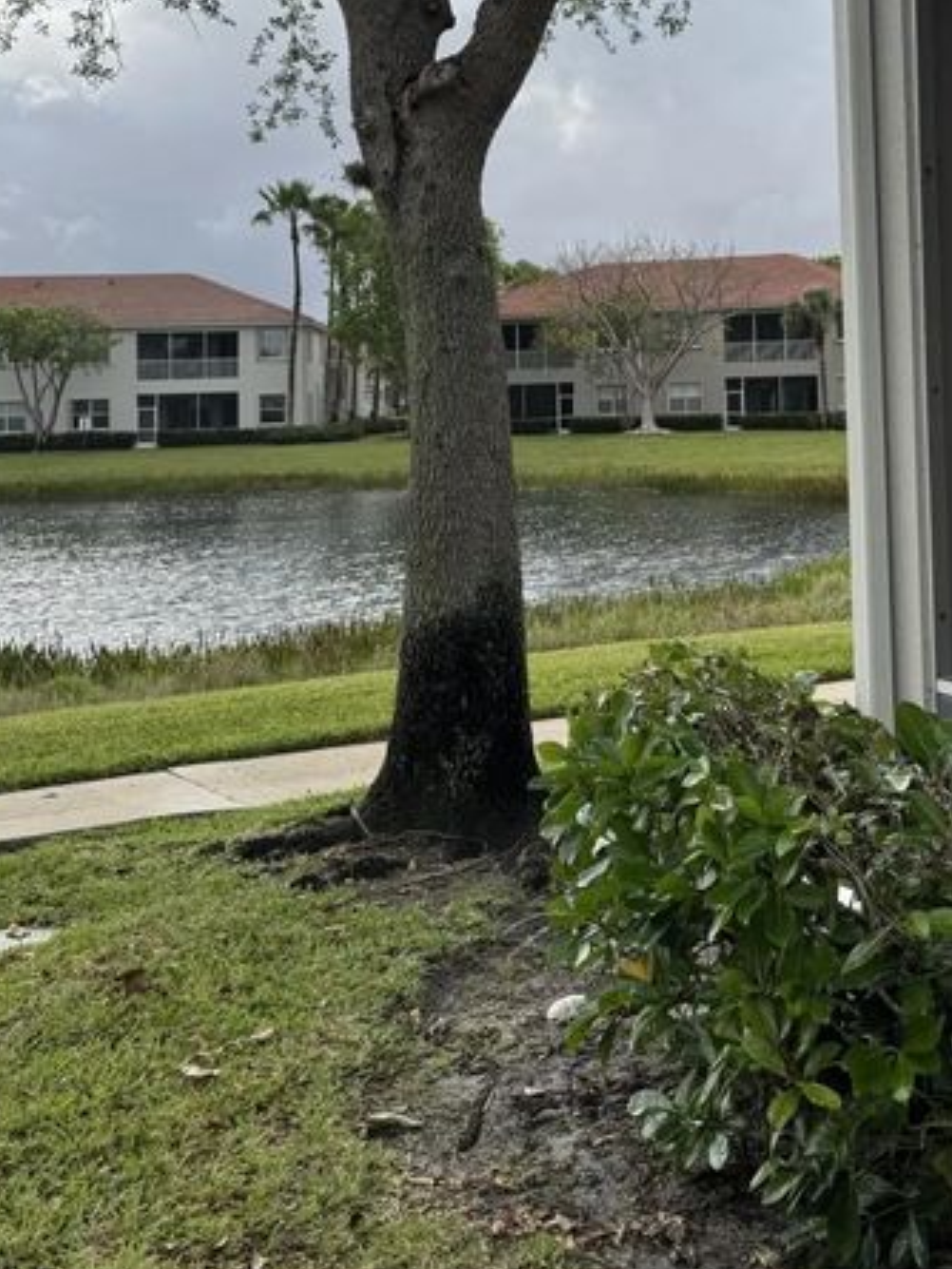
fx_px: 1686
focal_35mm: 46
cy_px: 292
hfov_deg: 30.9
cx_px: 738
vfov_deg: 39.9
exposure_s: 1/2710
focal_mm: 6.76
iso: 80
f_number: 1.78
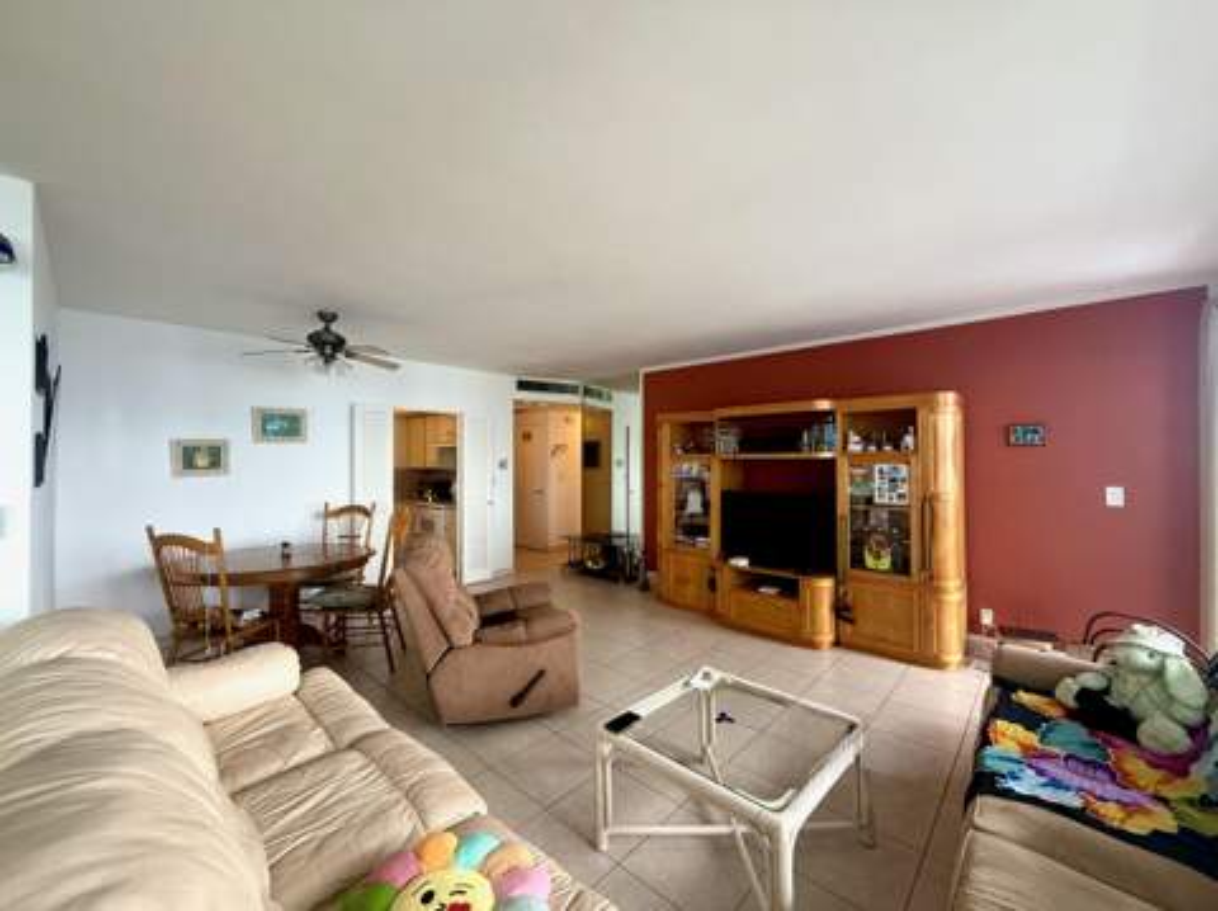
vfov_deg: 85.6
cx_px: 609
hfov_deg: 102.1
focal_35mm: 14
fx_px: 492
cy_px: 456
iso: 320
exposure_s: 1/99
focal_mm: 2.22
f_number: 2.2
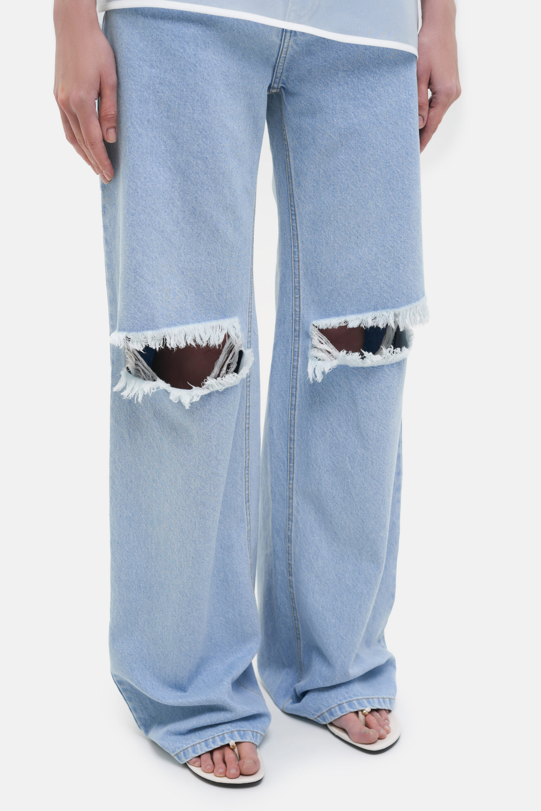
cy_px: 406
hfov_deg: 27.0
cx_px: 270
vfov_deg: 39.6
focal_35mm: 50
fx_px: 1127
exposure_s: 1/125
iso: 200
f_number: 6.3
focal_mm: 50
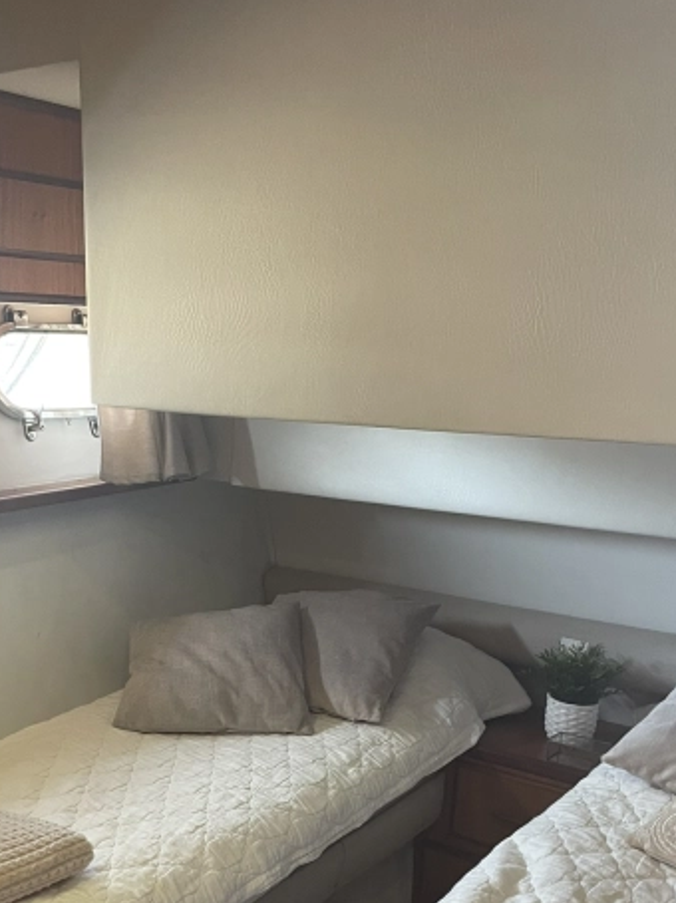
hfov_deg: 34.0
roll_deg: -0.6
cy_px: 694
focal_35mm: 42
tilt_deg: -18.8
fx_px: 1095
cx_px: 231
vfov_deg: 43.2
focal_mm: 4.2
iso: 320
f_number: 1.6
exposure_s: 1/60
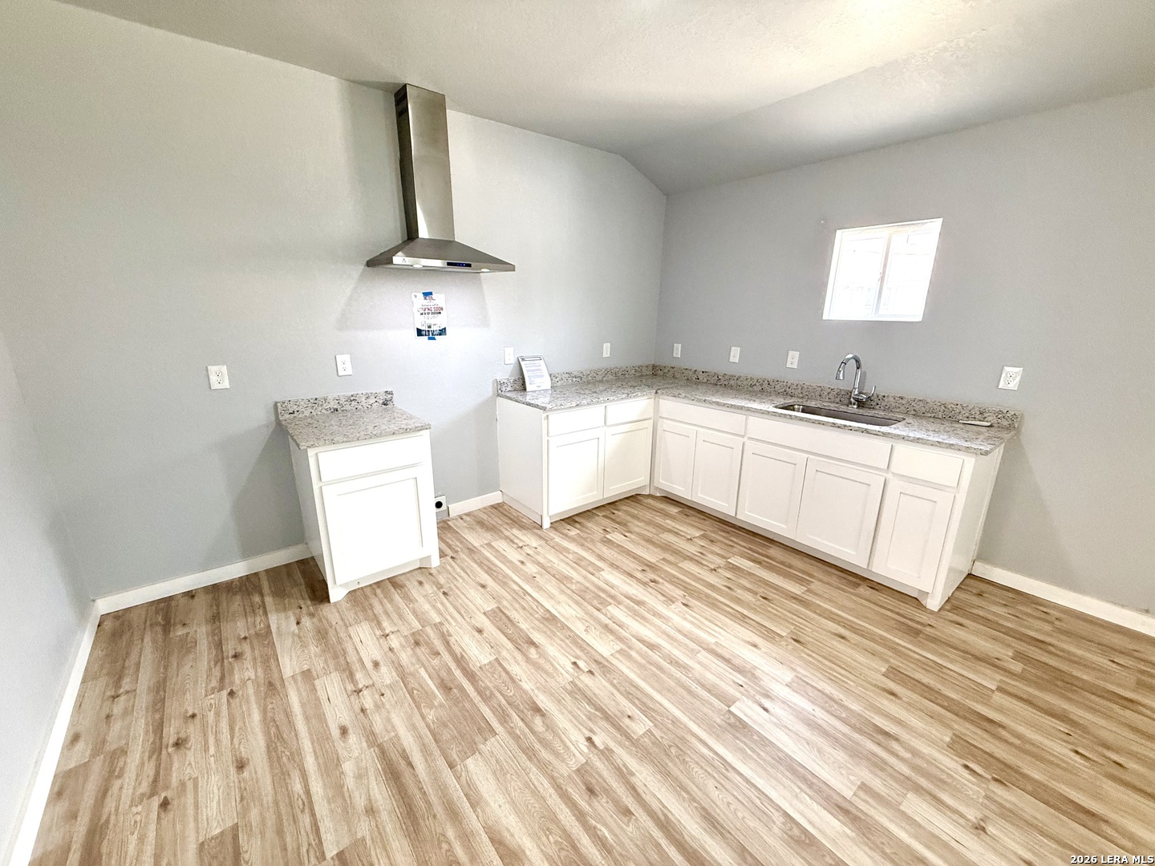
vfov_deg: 85.7
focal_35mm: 14
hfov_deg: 102.1
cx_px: 578
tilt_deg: -14.9
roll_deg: -1.0
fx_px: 467
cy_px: 433
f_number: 2.2
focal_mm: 2.22
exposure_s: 1/120
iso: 250
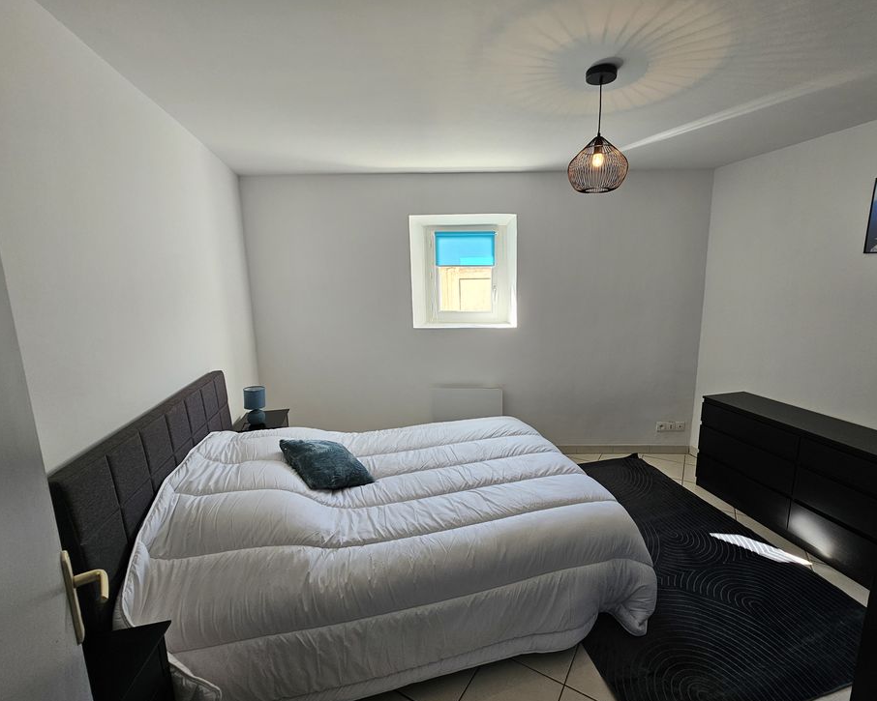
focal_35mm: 14
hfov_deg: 100.4
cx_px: 479
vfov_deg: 88.0
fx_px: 363
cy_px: 343
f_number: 2.2
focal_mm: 2.2
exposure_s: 1/50
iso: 50
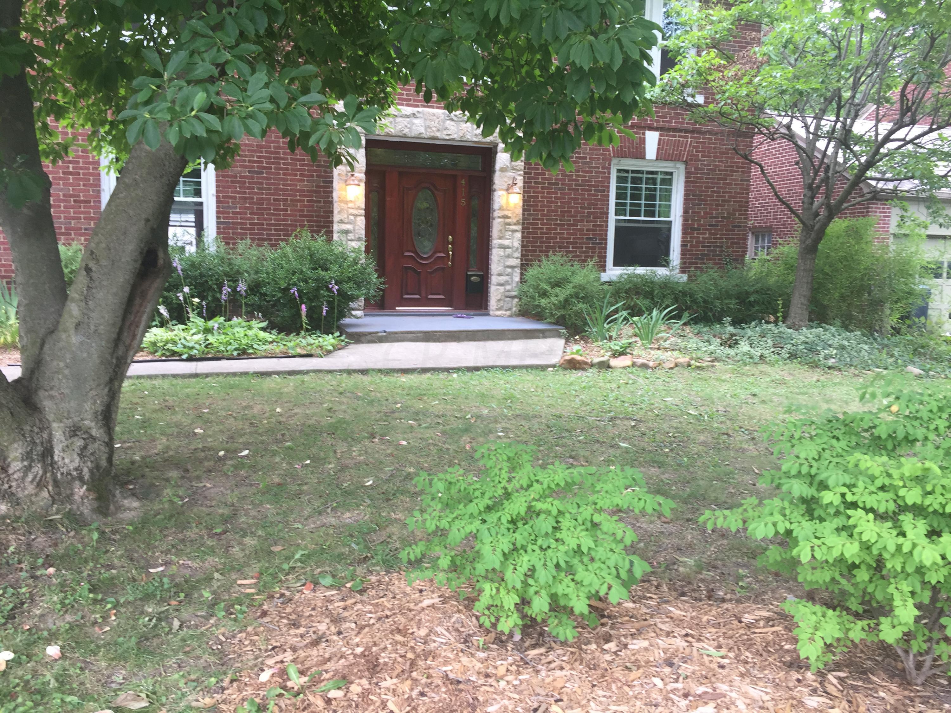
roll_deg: -1.8
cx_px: 476
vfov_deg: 48.2
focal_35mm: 29
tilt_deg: -6.7
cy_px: 356
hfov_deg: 61.7
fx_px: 797
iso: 40
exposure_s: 1/60
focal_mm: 4.15
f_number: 2.2
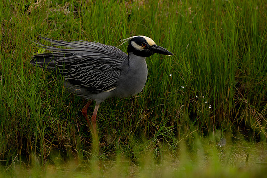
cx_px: 129
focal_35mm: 457
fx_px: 3392
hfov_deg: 4.5
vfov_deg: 3.0
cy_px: 77
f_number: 6.3
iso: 400
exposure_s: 1/2000
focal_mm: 403
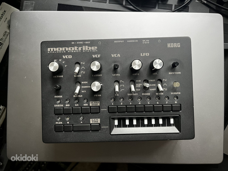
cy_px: 86
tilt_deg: -88.2
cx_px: 114
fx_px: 171
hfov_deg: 67.3
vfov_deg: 53.1
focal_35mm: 26
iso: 320
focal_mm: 5.1
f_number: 1.6
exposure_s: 1/60
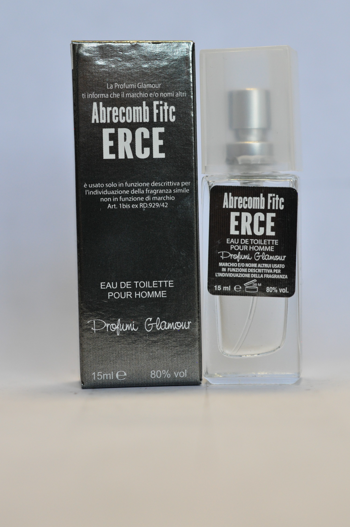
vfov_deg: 20.6
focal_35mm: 99
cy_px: 247
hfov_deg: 13.8
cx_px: 177
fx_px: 1447
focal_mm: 60
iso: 800
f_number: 4
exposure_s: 1/250
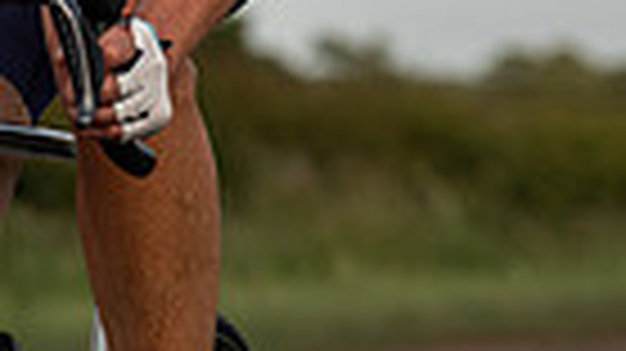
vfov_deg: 2.9
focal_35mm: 415
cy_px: -191
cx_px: -99
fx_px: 6885
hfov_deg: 5.2
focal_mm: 95
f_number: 3.5
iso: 125
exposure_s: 1/1000
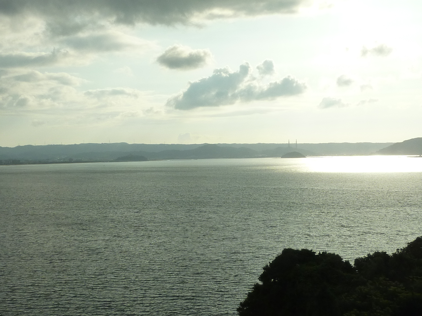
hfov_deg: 34.9
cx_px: 211
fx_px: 670
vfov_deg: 26.6
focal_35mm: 55
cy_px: 158
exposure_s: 1/640
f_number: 5.6
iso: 125
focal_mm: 5
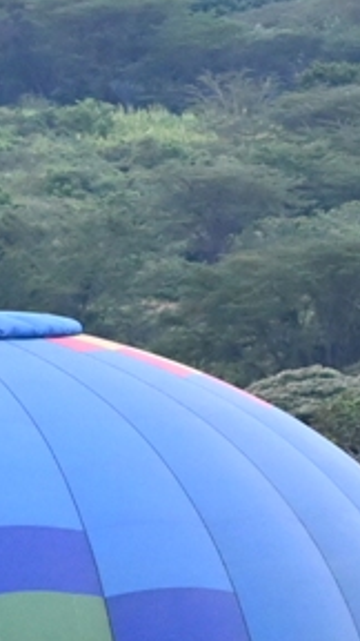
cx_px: -424
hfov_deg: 0.9
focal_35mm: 1369
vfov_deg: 1.6
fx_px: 23232
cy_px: 1097
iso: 2500
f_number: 5.6
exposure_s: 1/250
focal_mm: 150
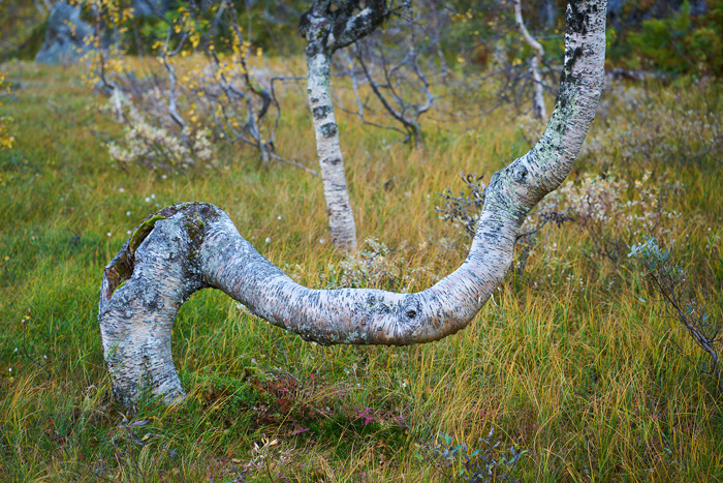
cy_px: 242
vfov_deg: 16.1
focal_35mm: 85
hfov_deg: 23.9
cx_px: 362
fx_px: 1707
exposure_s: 1/125
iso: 100
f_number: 2.8
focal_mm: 85
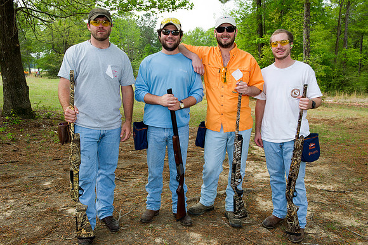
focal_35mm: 32
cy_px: 122
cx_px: 184
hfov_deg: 58.7
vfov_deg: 41.1
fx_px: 327
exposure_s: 1/250
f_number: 7.1
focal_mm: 32
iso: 400
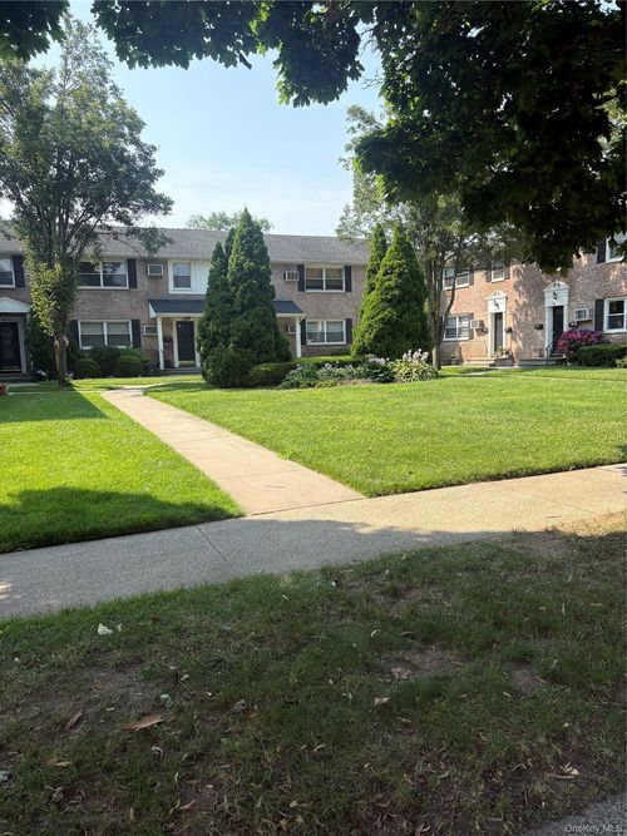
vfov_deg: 67.3
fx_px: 628
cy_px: 418
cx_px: 314
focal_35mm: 26
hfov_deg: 53.0
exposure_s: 1/1550
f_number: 1.6
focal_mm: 5.96
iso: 50
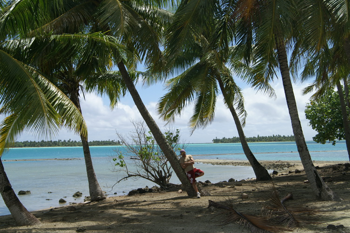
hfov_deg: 37.9
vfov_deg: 25.7
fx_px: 510
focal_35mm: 52
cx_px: 175
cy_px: 116
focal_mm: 35
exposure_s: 1/300
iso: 100
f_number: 11
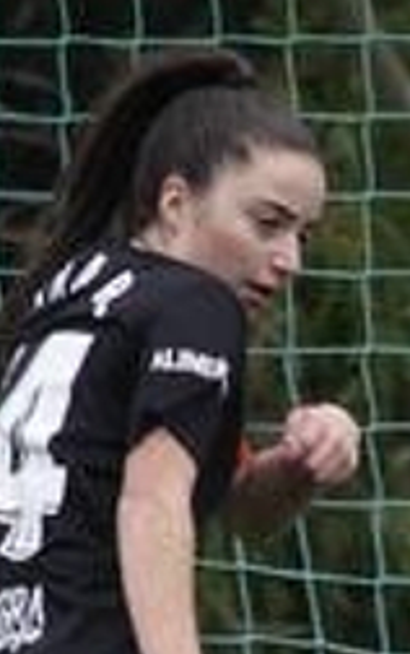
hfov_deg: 0.4
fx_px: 62342
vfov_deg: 0.6
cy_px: 811
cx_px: 1059
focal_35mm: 3495
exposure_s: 1/640
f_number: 4
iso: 250
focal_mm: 198.21
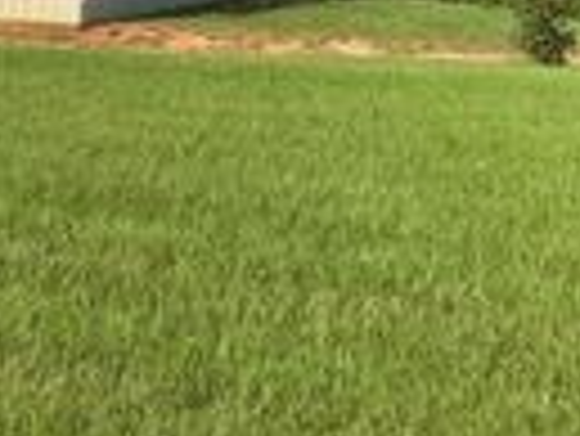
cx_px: 209
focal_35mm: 97
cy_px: -160
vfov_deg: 14.5
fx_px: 1627
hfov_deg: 20.2
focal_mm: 3
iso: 25
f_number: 1.8
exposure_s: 1/1279
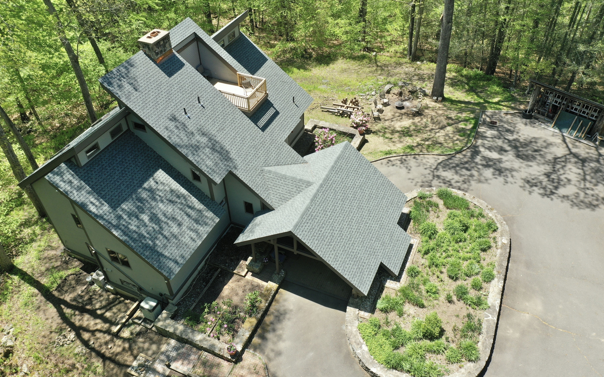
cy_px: 193
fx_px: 477
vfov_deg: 43.1
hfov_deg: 64.6
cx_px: 302
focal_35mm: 29
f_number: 5
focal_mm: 10.26
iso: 100
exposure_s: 1/240
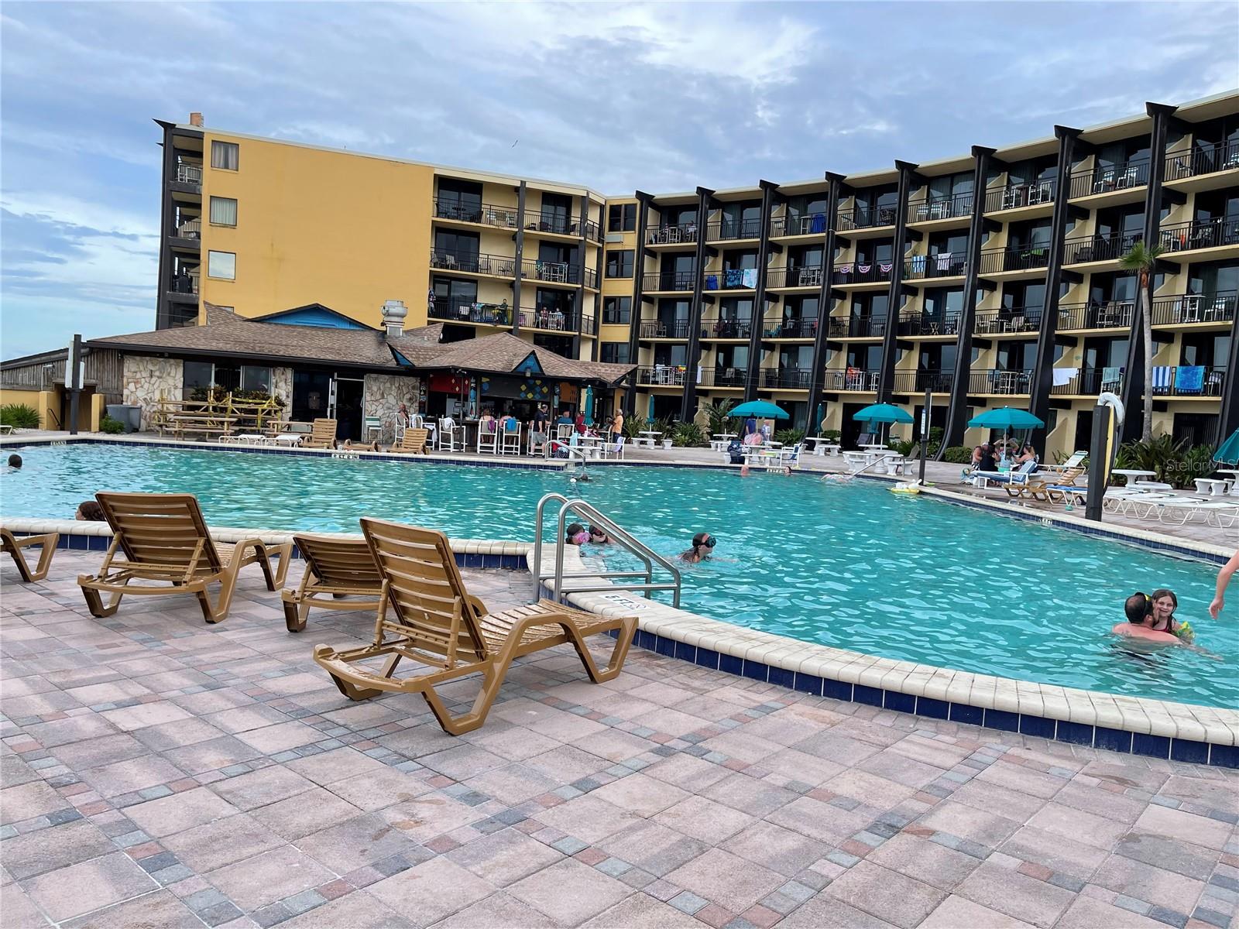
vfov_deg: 53.1
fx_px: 931
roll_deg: -3.7
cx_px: 620
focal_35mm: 26
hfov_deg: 67.3
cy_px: 464
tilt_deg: -3.2
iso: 32
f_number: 1.6
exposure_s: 1/731
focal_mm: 5.1
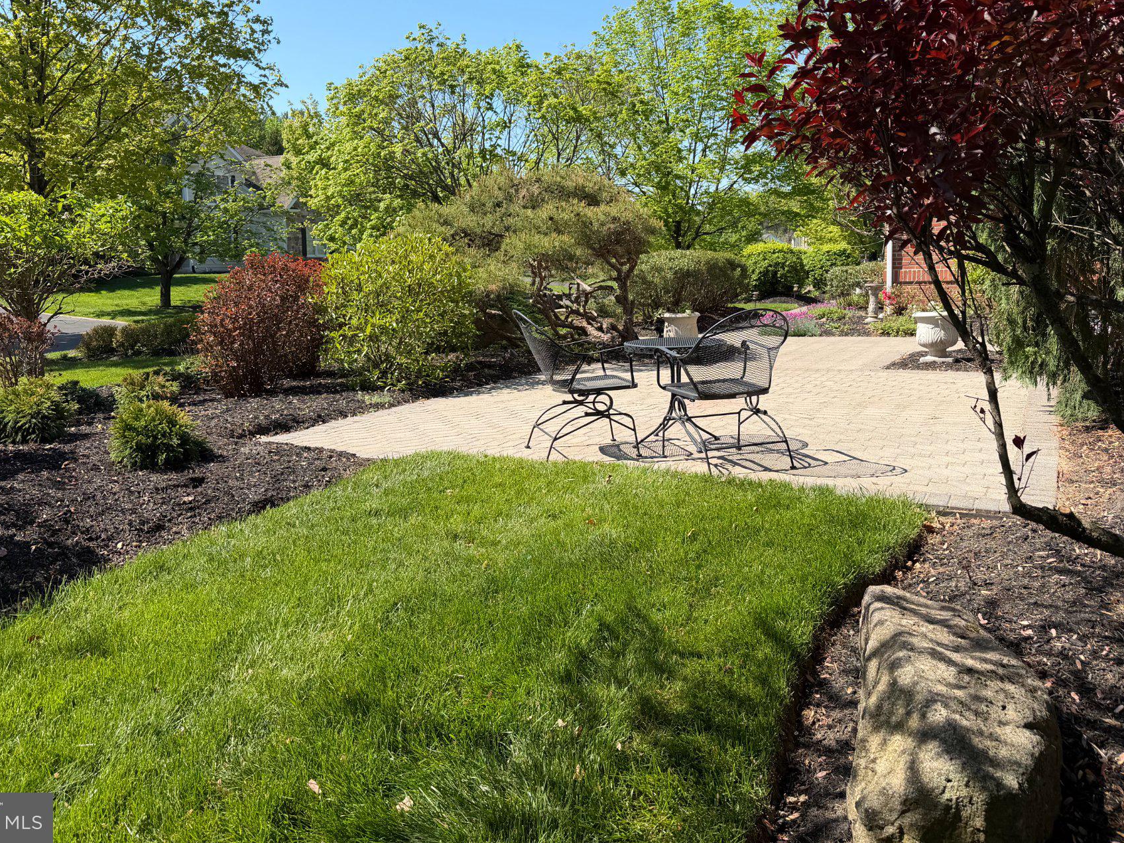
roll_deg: +1.0
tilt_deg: -5.0
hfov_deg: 61.7
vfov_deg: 47.9
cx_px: 566
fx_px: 942
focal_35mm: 29
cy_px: 338
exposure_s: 1/2801
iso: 80
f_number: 1.78
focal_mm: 6.76
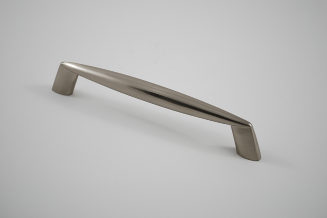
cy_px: 109
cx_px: 164
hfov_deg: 30.5
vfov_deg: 20.7
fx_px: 600
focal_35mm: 66
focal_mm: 44
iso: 100
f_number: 5.3
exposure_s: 1/30
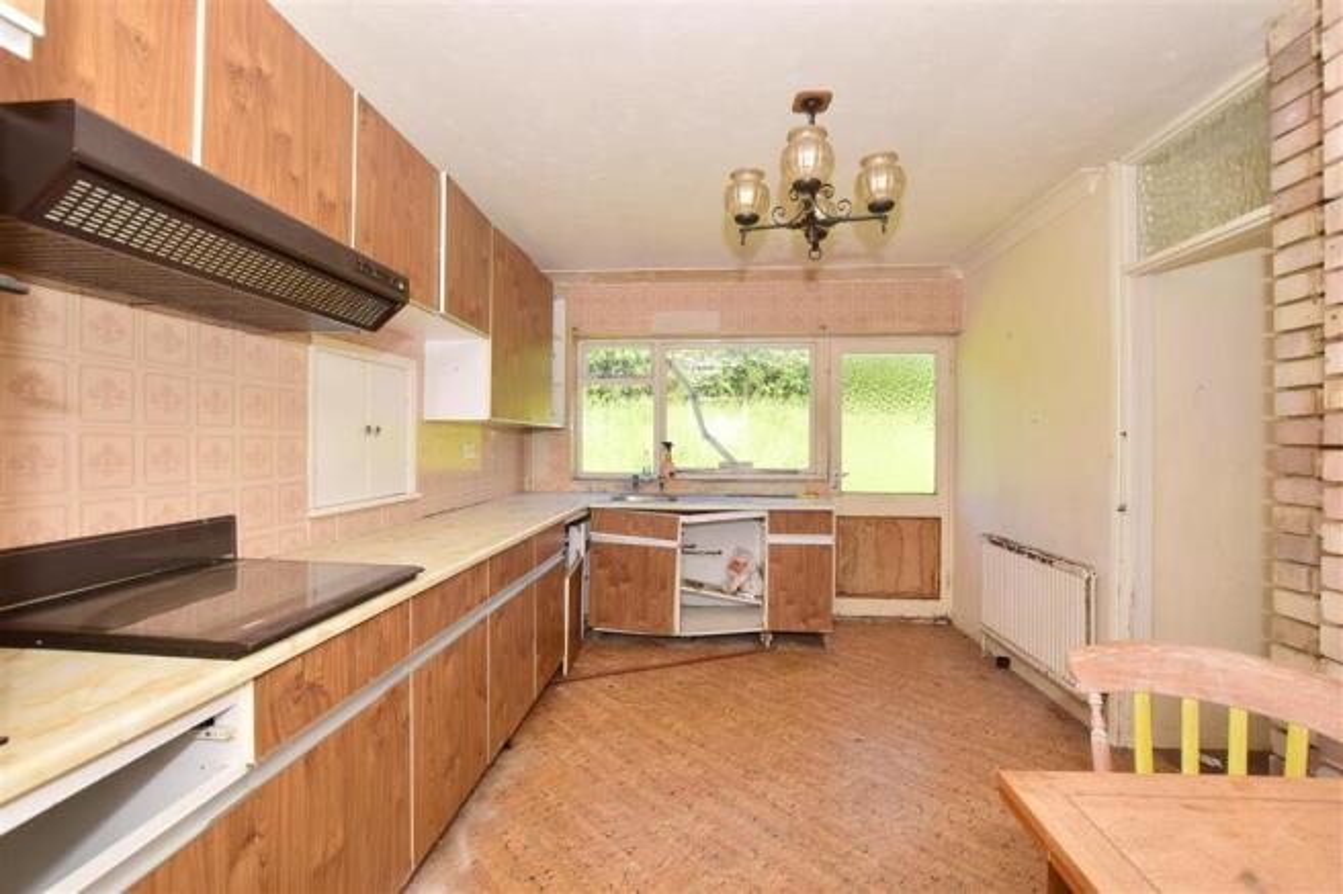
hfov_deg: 100.4
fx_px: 559
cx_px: 672
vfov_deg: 77.3
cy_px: 447
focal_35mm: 15
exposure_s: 1/200
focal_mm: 10
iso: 320
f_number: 9
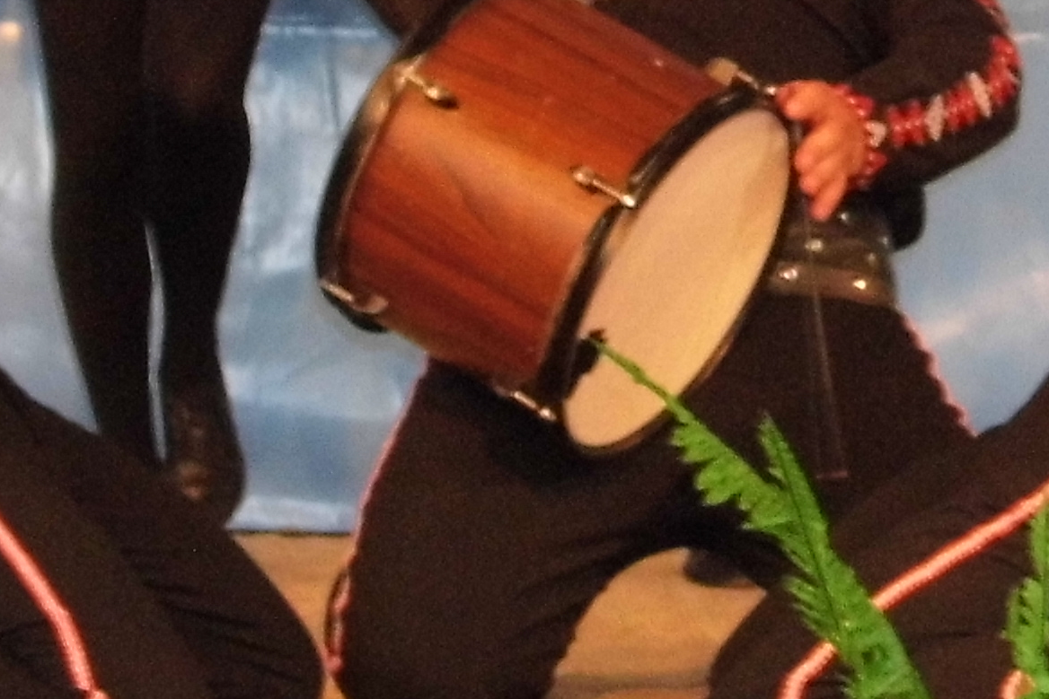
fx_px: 6935
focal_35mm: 238
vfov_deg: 5.8
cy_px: -29
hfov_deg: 8.6
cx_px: 689
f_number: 3.9
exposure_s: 1/60
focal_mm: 10.4
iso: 200
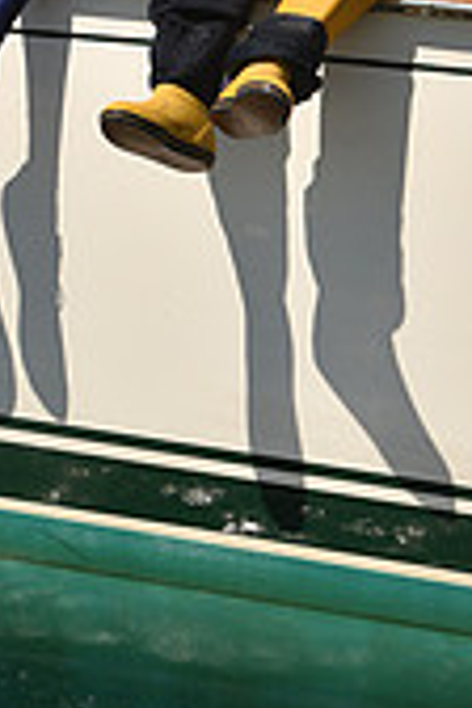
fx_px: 4739
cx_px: 238
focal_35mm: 241
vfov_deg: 8.5
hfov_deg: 5.7
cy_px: 97
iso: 250
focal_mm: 70
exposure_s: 1/1250
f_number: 5
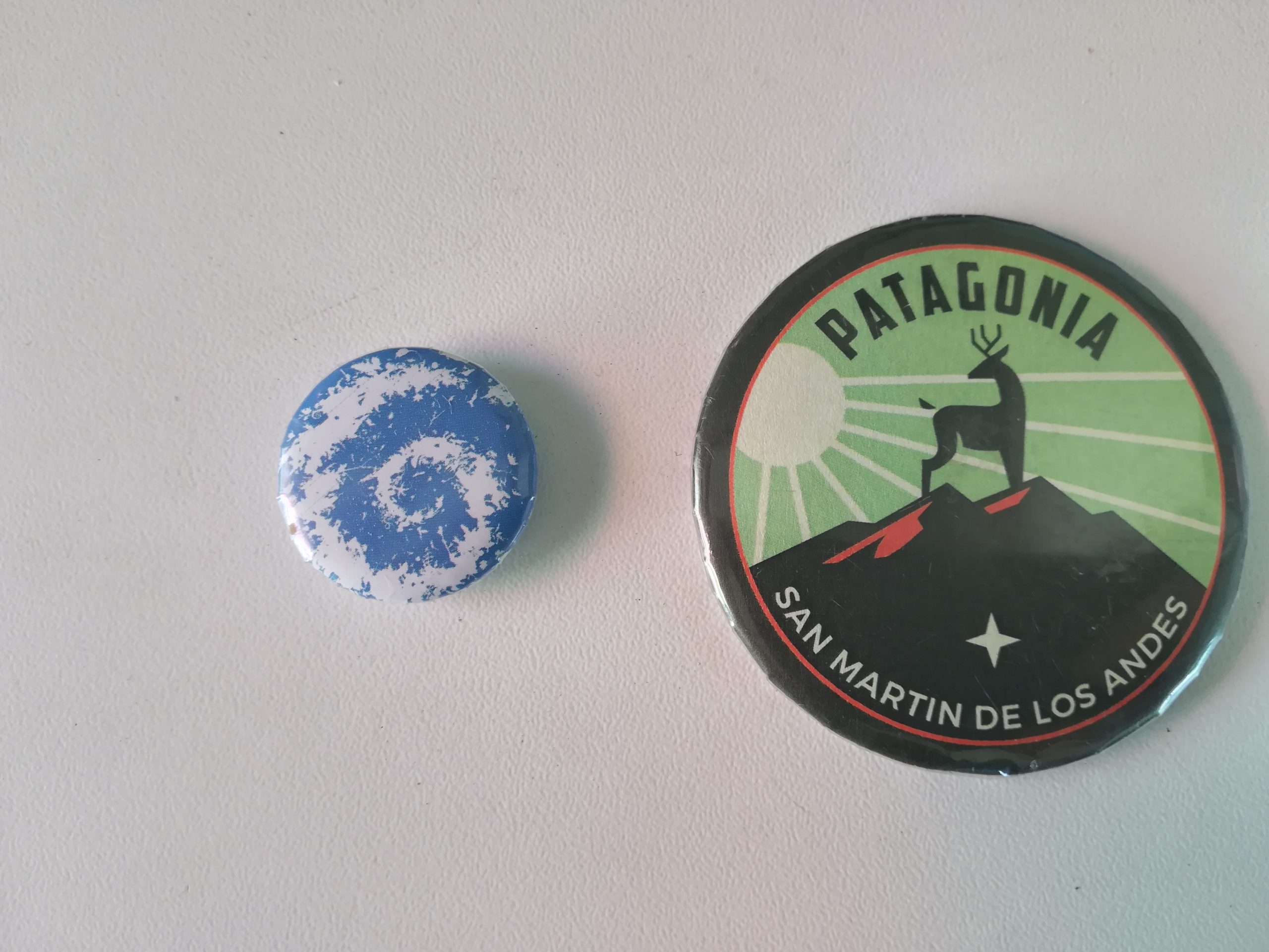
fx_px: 953
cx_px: 634
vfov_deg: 53.1
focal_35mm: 26
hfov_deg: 67.3
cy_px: 476
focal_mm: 3.83
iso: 100
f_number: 2.2
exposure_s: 1/33.3
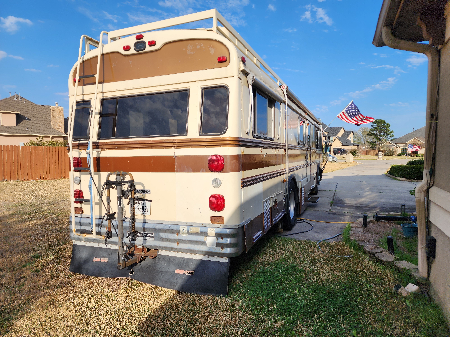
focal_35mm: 23
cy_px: 168
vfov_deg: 58.9
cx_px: 225
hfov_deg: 73.9
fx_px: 299
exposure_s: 1/1154
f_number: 1.8
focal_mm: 6.4
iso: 12
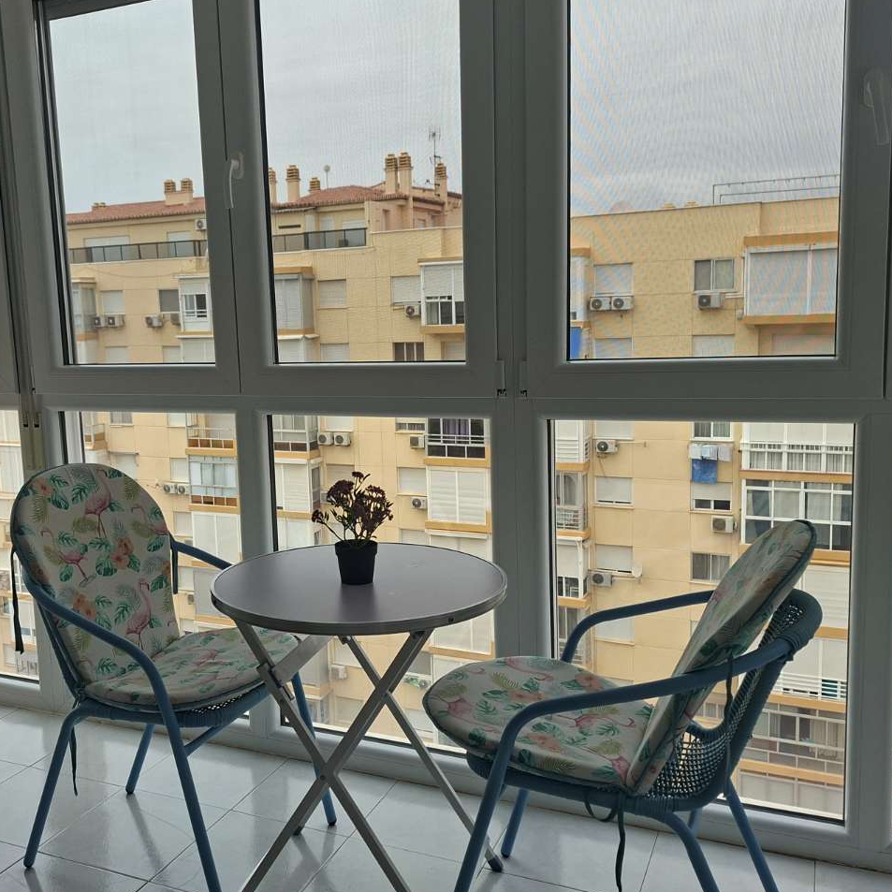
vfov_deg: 51.1
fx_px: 933
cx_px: 348
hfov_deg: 50.7
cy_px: 427
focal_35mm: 32
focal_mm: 5.54
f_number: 1.8
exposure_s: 1/1005
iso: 50
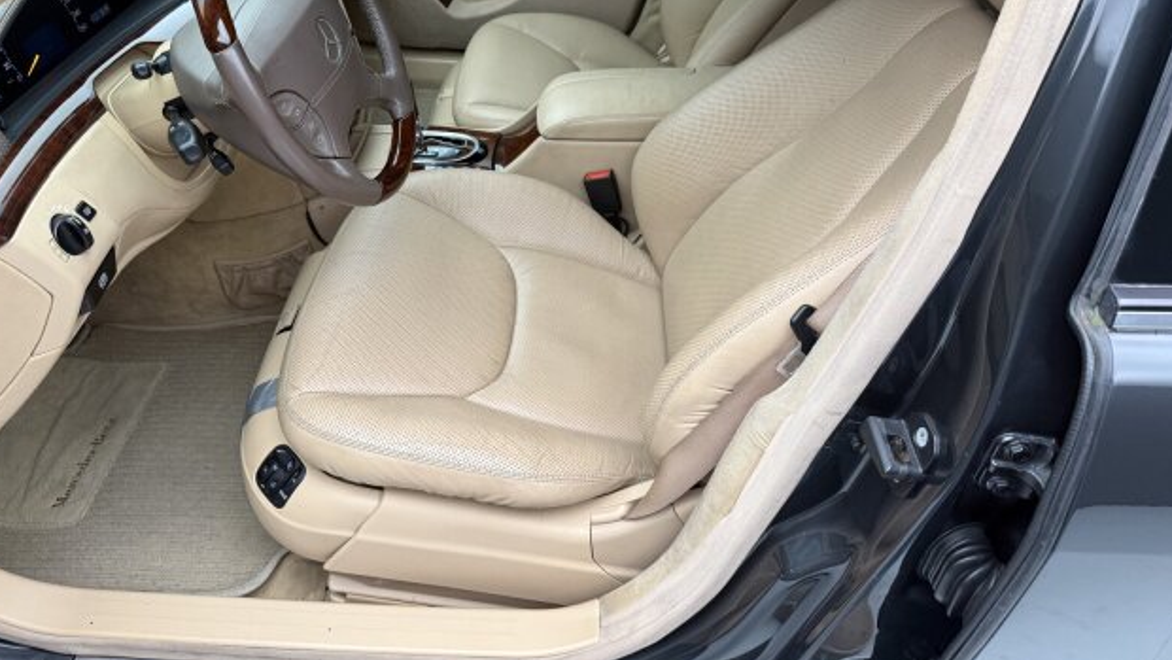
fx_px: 839
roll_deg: -3.4
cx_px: 578
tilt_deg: -35.4
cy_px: 234
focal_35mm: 27
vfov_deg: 42.5
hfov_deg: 69.8
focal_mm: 6.76
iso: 250
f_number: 1.78
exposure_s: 1/49
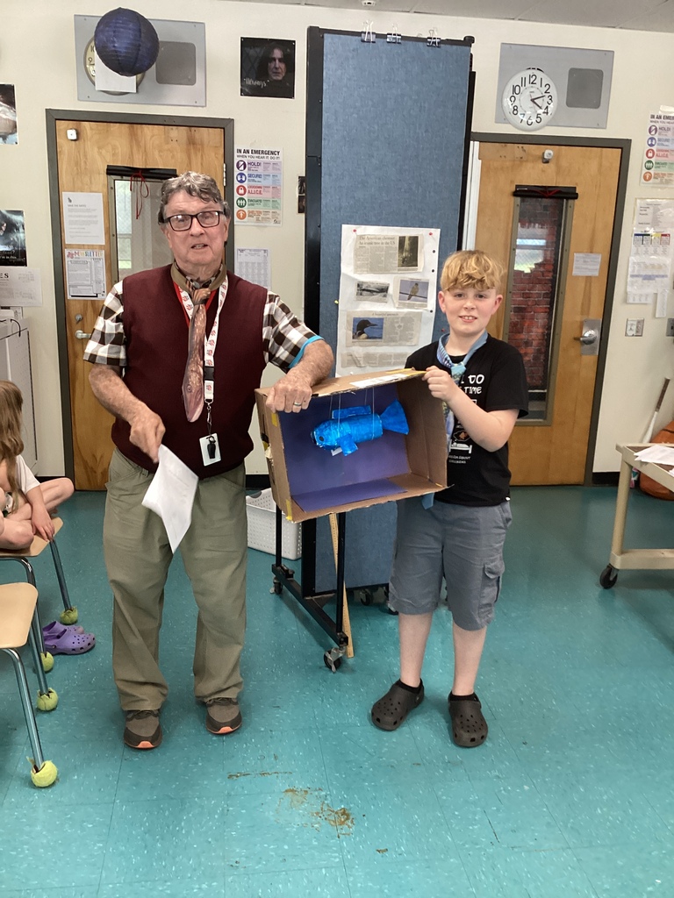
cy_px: 449
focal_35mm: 31
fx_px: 805
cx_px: 337
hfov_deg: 45.4
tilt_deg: -13.6
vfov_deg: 58.4
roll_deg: -0.4
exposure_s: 1/60
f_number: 2.4
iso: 250
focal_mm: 3.3
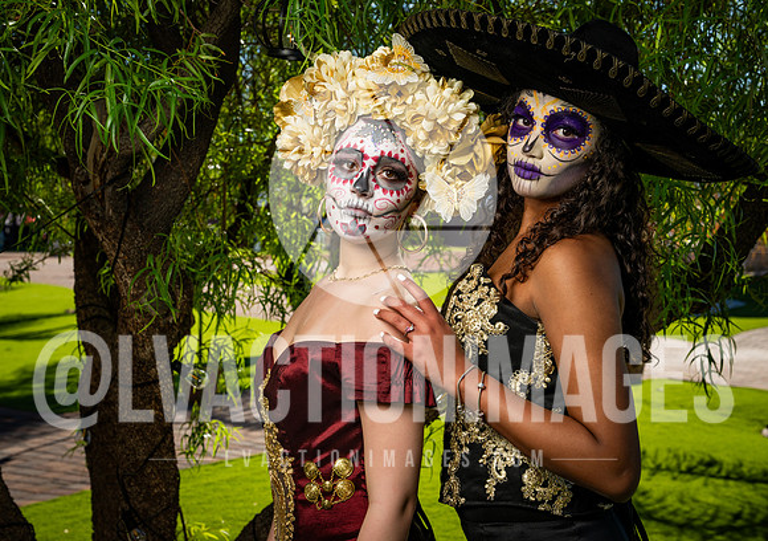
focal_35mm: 66
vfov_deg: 21.4
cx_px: 373
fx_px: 1433
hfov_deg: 30.0
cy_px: 264
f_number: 9
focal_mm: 62
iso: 64
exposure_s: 1/200
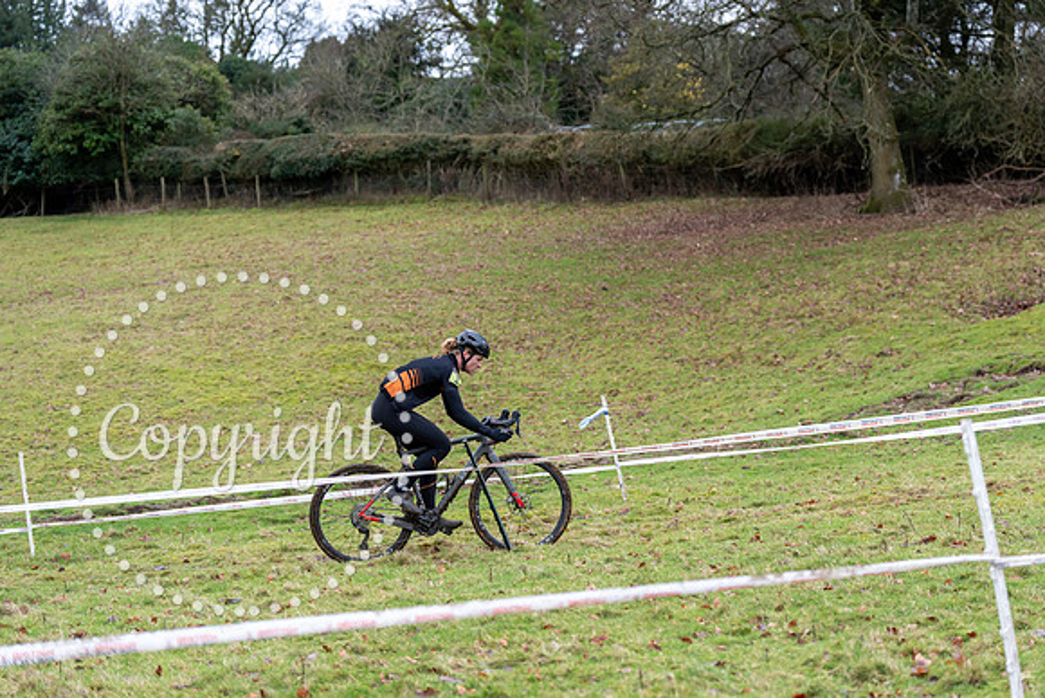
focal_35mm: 70
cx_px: 522
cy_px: 349
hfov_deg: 28.8
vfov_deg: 19.5
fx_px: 2032
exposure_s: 1/1000
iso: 1250
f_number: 3.2
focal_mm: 70
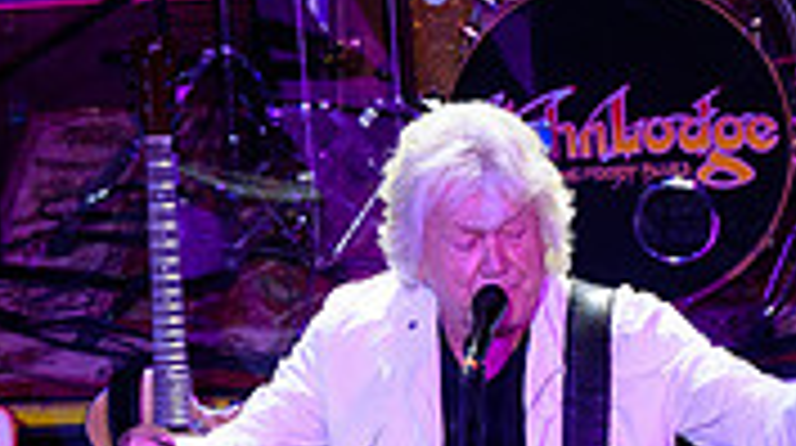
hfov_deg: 4.1
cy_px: 752
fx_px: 11235
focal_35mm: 533
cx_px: 398
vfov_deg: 2.3
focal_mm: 200
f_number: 7.1
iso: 3200
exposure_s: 1/250
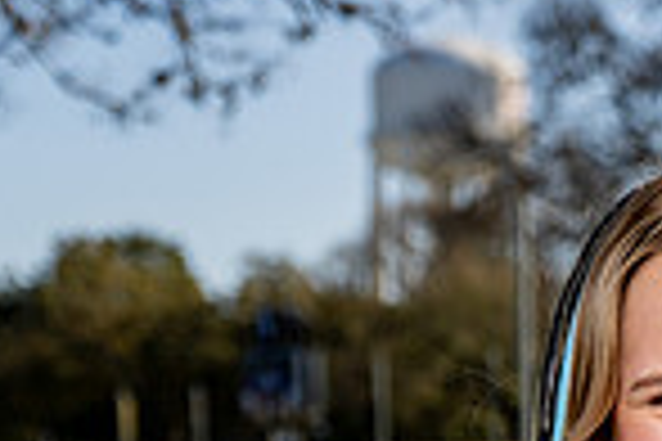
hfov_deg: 13.3
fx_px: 2813
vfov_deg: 8.4
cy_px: 981
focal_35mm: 153
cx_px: 617
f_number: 4
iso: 100
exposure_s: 1/1250
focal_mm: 50
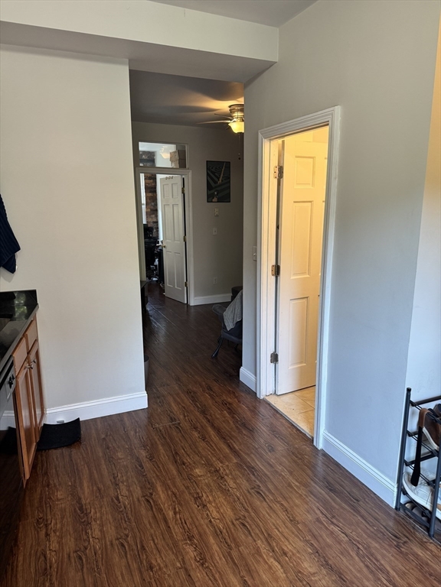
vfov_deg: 71.6
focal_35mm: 24
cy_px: 294
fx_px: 408
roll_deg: +0.7
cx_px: 220
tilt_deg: -11.5
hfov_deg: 56.8
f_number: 1.78
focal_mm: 6.76
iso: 125
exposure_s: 1/60
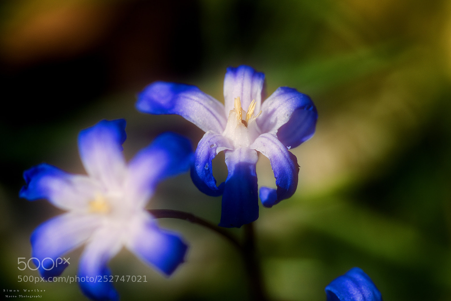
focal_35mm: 158
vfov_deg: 8.7
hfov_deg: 13.0
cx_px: 226
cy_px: 150
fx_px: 1974
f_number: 8
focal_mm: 105
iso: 200
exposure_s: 1/500
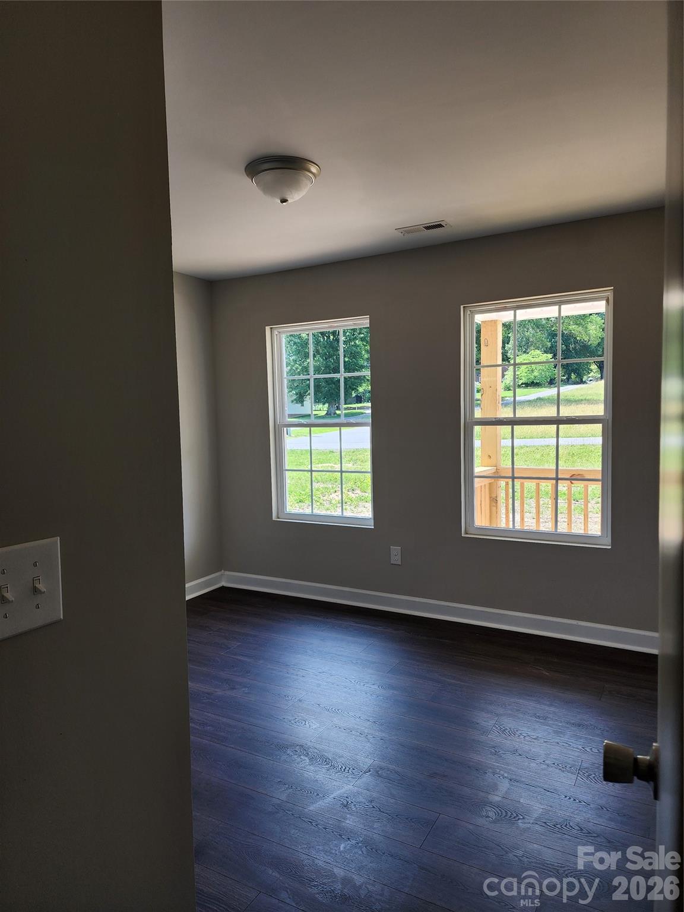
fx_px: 606
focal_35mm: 23
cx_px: 342
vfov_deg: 73.9
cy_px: 456
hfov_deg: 58.9
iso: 64
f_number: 1.8
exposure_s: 1/180
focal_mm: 6.4
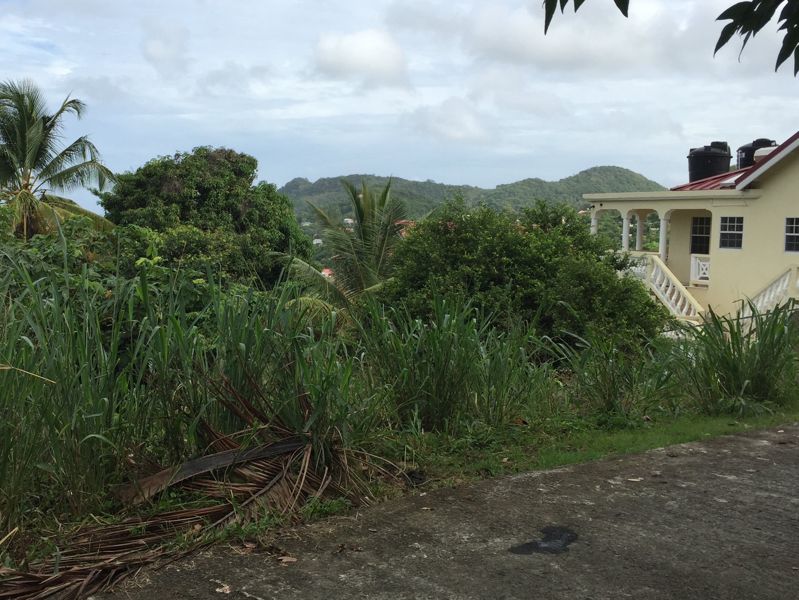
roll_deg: -2.9
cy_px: 285
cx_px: 295
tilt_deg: -3.8
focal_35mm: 41
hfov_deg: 45.4
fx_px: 946
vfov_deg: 35.1
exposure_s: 1/1276
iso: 32
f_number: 2.2
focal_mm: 4.15
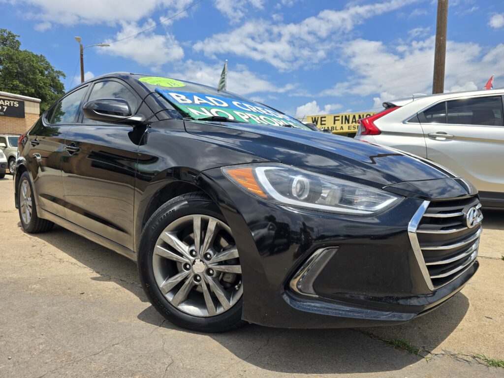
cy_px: 189
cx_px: 252
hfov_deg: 73.9
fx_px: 335
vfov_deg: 58.9
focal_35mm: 23
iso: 12
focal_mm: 6.3
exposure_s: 1/1145
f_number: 1.7
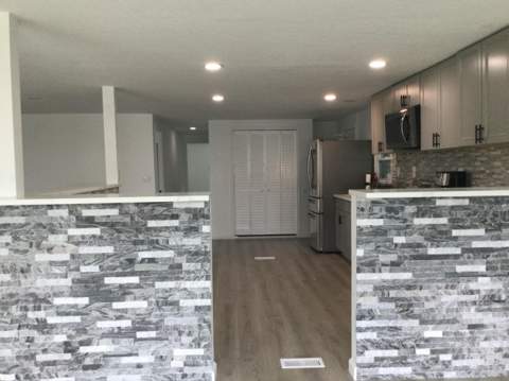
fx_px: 455
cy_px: 190
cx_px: 254
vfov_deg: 45.4
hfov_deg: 58.4
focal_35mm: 31
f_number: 2.4
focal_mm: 3.3
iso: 40
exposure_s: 1/30
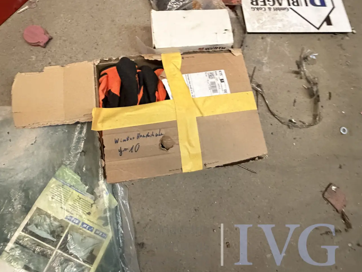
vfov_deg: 62.6
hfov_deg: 79.0
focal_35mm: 21
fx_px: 220
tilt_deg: -78.6
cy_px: 103
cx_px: 176
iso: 640
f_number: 2.2
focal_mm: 2.22
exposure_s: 1/50
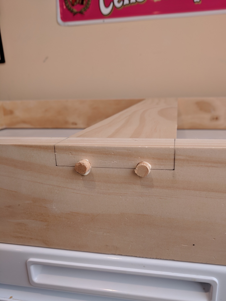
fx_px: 252
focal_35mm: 29
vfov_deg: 61.5
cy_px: 165
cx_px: 125
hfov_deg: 48.2
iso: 50
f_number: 2
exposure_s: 1/30
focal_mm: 4.67
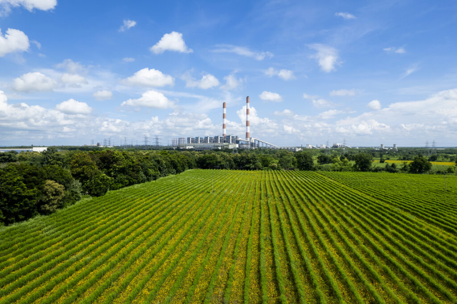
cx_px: 228
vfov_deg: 57.2
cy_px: 152
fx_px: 279
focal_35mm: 22
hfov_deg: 78.6
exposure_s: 1/2500
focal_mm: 8.38
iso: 110
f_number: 2.8
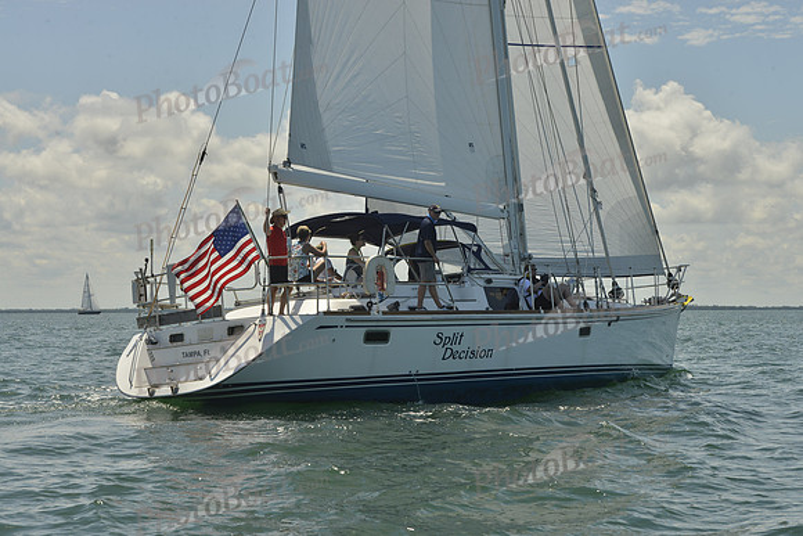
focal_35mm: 70
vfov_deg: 19.5
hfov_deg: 28.8
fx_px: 1562
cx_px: 402
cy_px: 268
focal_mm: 70
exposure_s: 1/500
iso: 280
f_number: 14
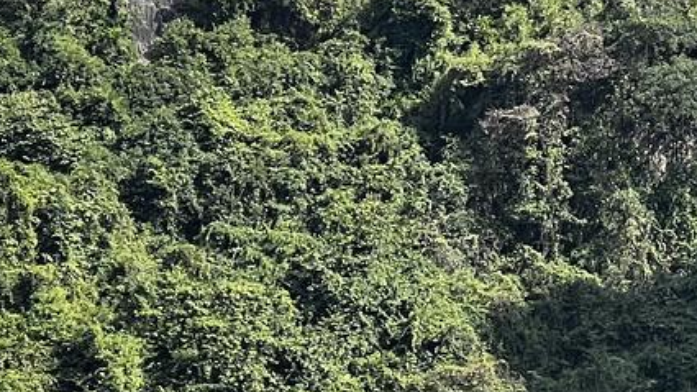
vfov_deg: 3.8
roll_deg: +1.0
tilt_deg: +8.8
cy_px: 444
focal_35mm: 316
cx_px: 341
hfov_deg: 6.8
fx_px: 5840
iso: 32
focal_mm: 9
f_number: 2.8
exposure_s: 1/309
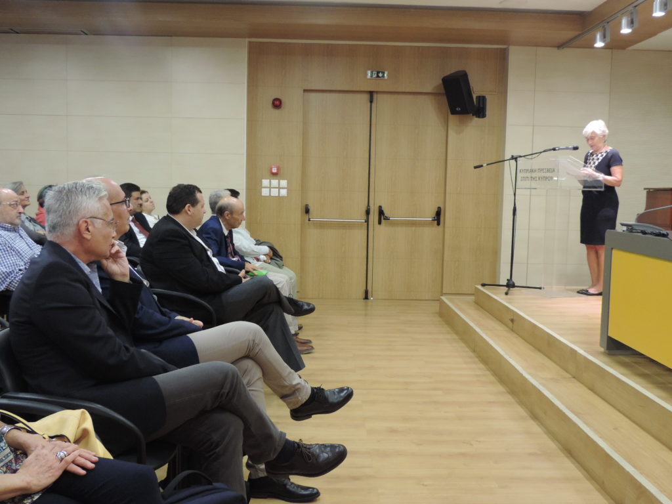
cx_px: 336
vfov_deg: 40.7
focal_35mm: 35
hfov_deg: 52.6
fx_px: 679
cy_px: 252
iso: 400
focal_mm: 6.2
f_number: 3.3
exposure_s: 1/20
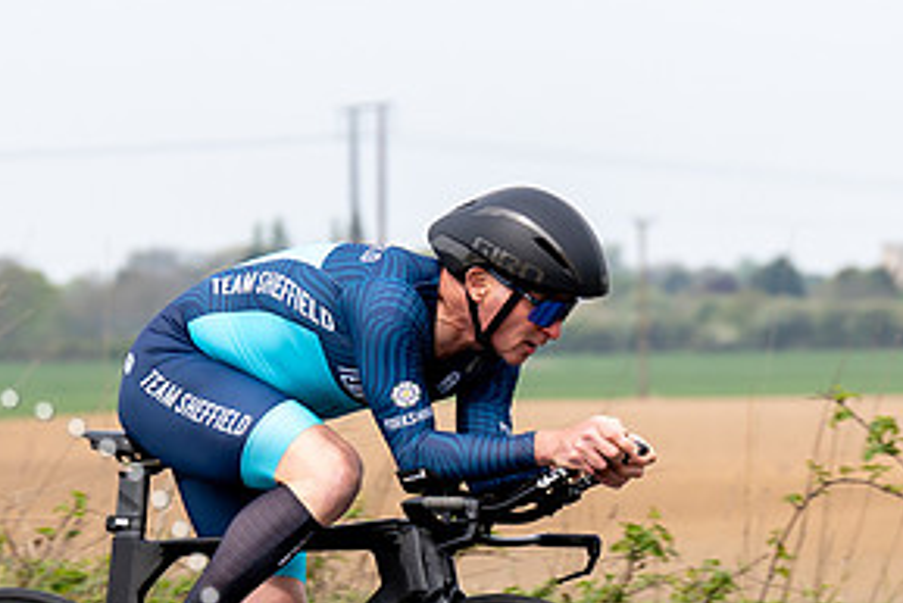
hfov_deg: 7.1
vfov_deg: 4.7
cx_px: 413
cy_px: 326
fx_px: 7277
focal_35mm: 290
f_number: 4
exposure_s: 1/1000
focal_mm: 96
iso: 125
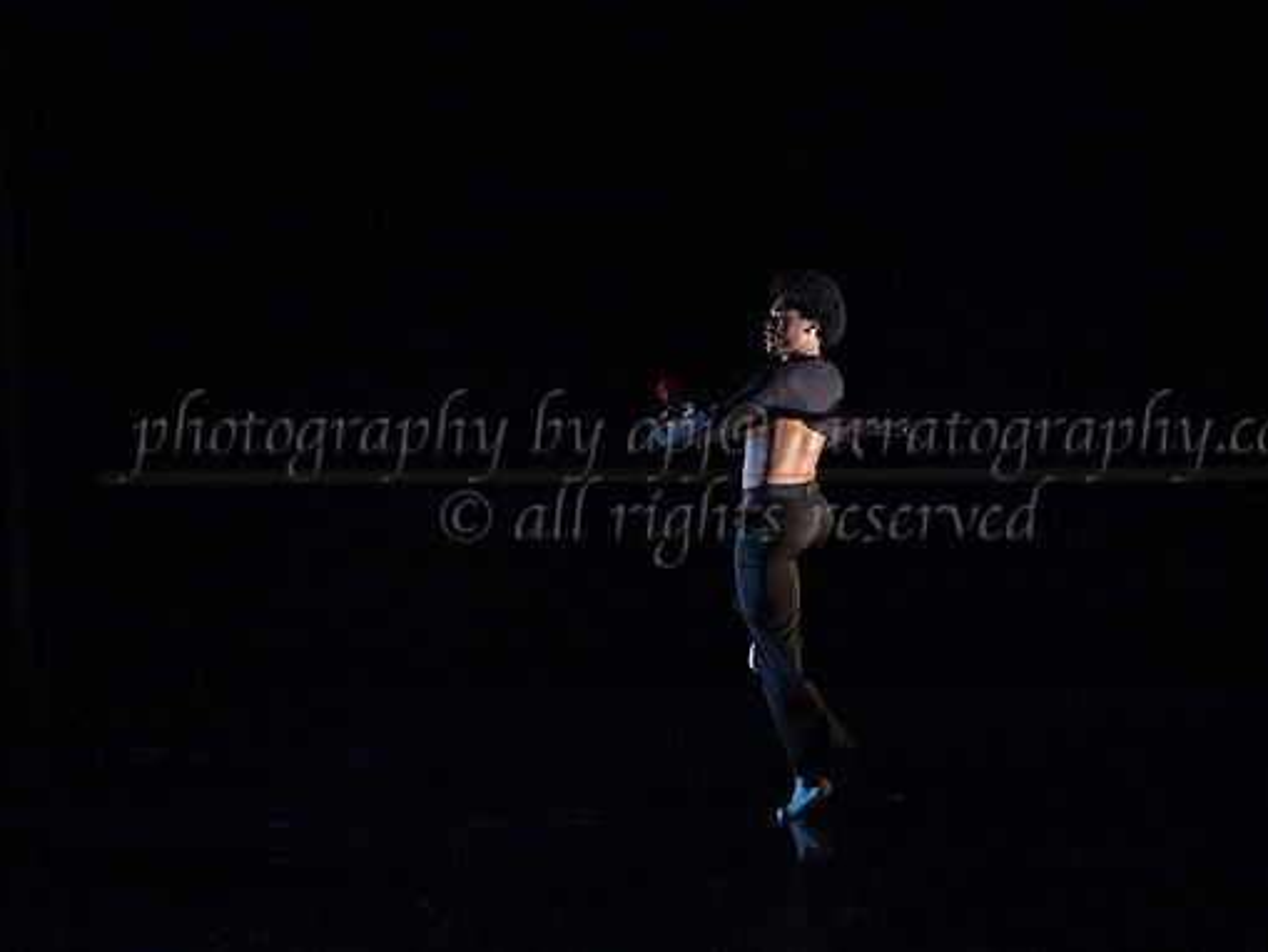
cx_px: 712
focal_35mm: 115
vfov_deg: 12.9
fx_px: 4213
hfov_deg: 17.1
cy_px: 472
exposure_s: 1/500
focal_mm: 105
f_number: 3.5
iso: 5000
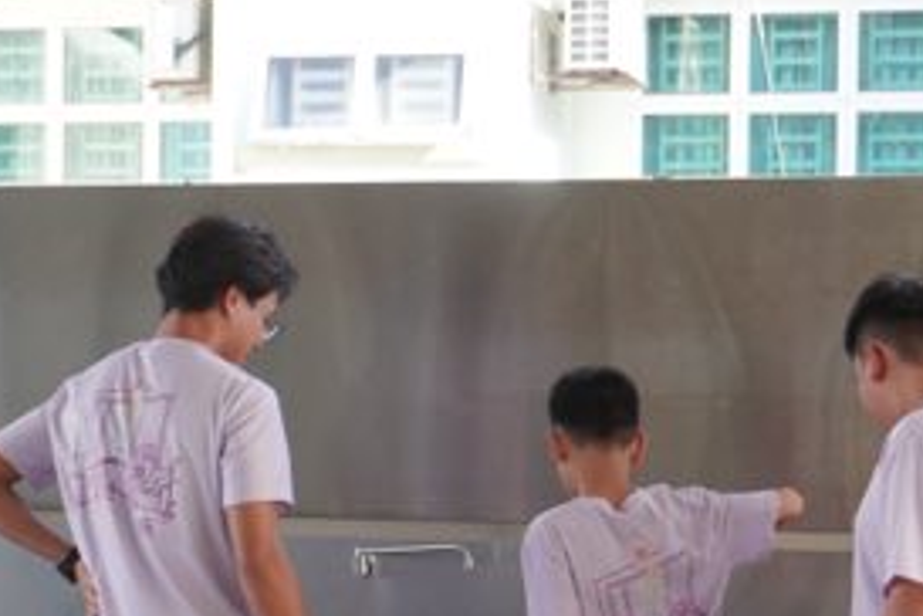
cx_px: 517
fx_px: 3048
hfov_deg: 17.2
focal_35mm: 119
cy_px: 470
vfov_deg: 11.5
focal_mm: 45
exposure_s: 1/160
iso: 400
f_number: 5.6
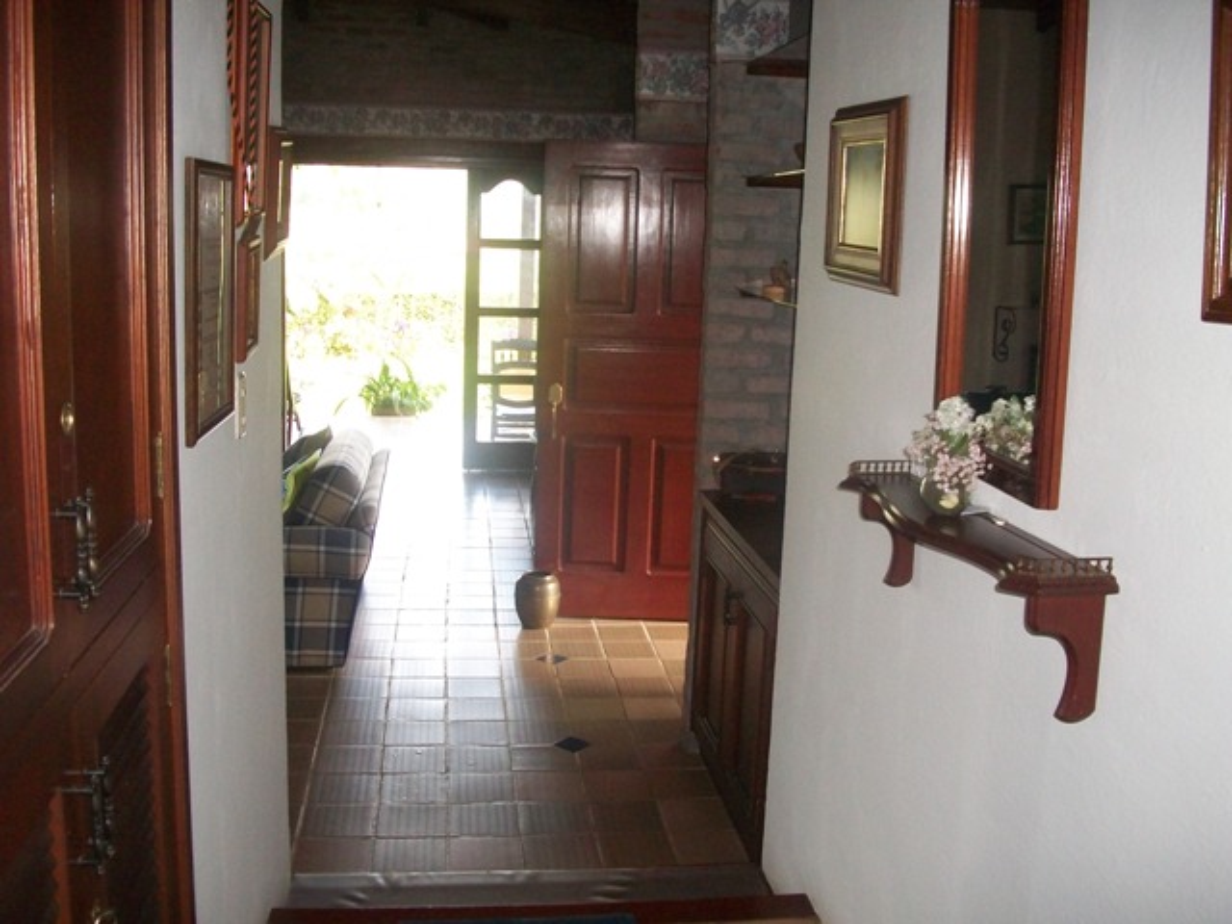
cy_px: 462
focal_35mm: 32
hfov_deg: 56.8
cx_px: 616
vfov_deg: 44.2
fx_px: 1139
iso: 200
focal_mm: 5.7
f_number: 2.9
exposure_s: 1/60
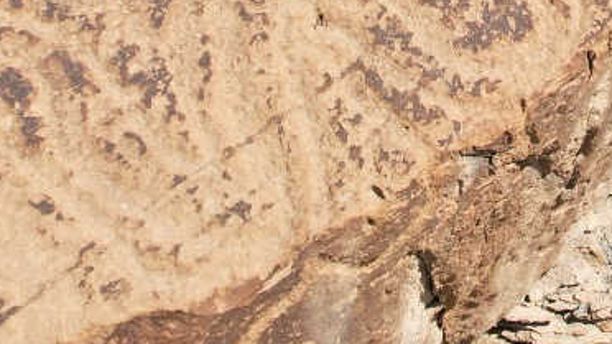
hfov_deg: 22.1
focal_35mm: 93
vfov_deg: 12.0
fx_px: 1509
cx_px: 604
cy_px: -280
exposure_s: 1/2000
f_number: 2.8
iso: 120
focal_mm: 8.38
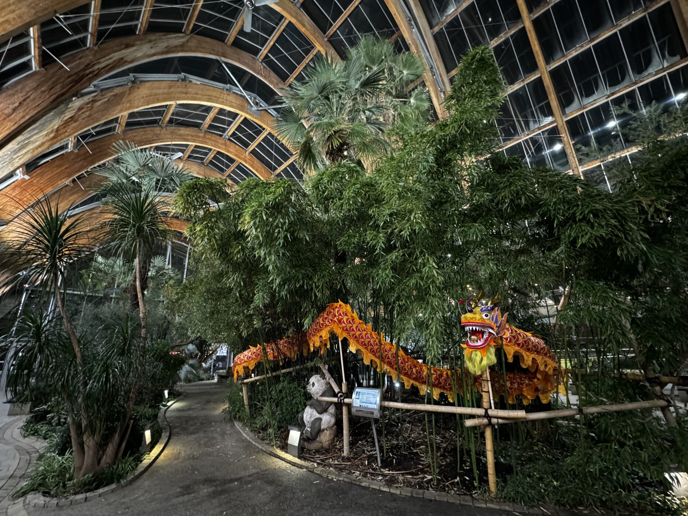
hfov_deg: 98.1
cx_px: 331
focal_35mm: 15
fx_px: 298
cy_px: 267
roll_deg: +1.1
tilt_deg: +16.9
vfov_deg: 81.7
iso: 1600
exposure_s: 1/33
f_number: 2.2
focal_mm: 2.22
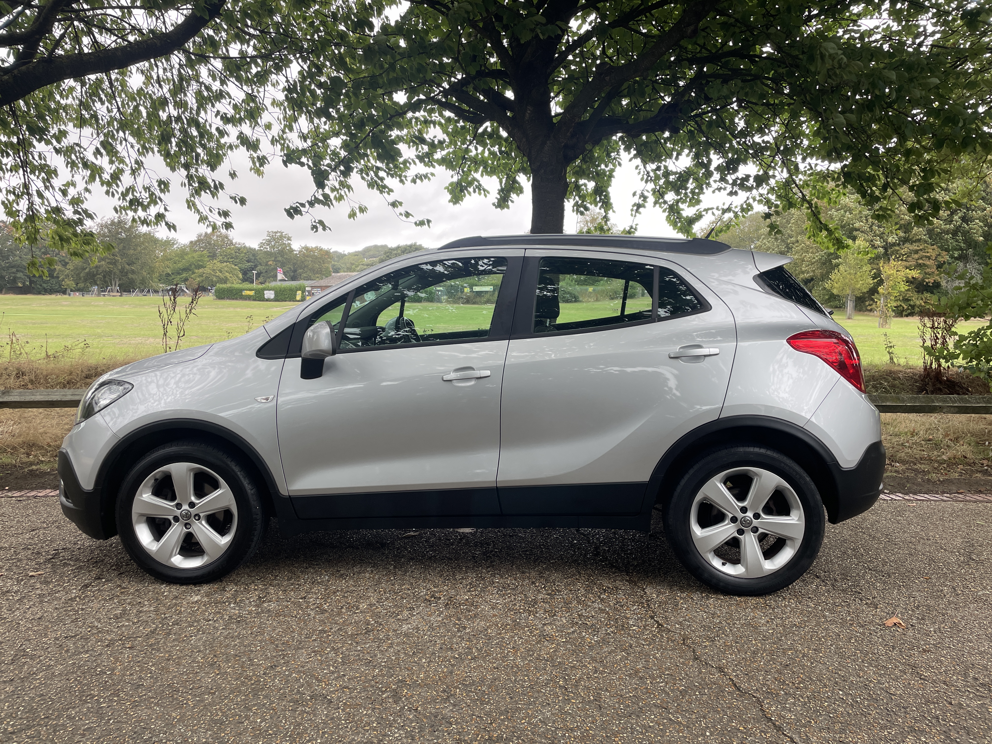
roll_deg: -0.3
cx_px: 496
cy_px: 372
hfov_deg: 67.3
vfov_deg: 53.1
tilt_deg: -1.6
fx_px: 745
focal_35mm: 26
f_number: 1.6
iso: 32
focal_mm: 4.2
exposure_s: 1/173
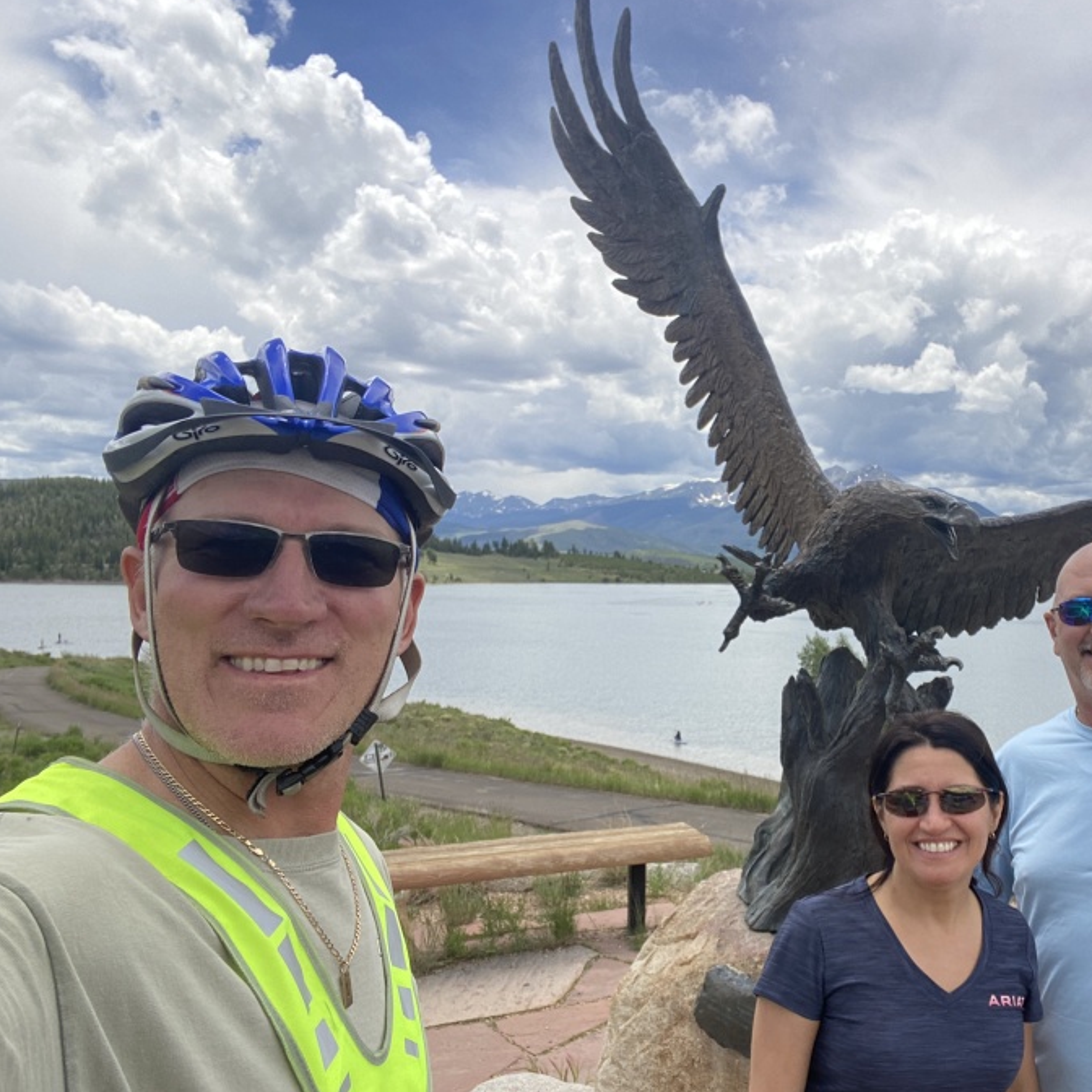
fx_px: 1106
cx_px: 804
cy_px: 601
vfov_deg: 52.4
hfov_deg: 50.6
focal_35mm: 31
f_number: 2.2
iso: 25
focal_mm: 2.71
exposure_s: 1/628
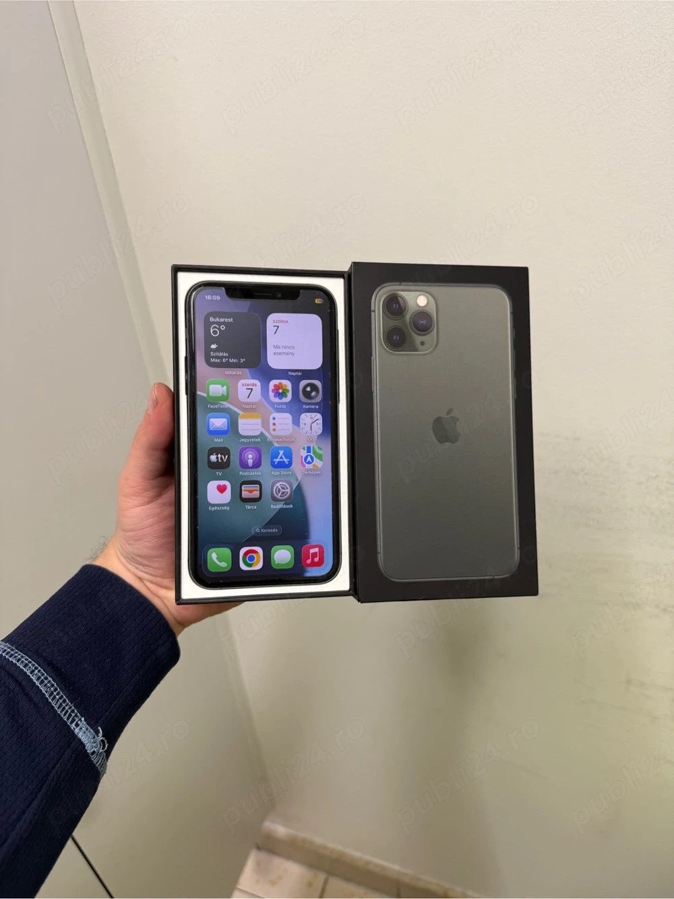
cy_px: 450
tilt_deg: -37.1
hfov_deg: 56.8
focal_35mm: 24
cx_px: 337
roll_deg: +4.3
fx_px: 623
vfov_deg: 71.6
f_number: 1.78
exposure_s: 1/100
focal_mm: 6.76
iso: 100
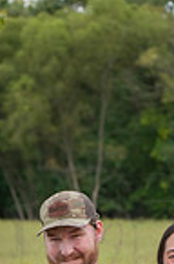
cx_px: 103
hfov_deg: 5.5
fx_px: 1814
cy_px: 408
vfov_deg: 8.1
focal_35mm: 249
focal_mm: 80
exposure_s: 1/400
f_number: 5
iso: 400
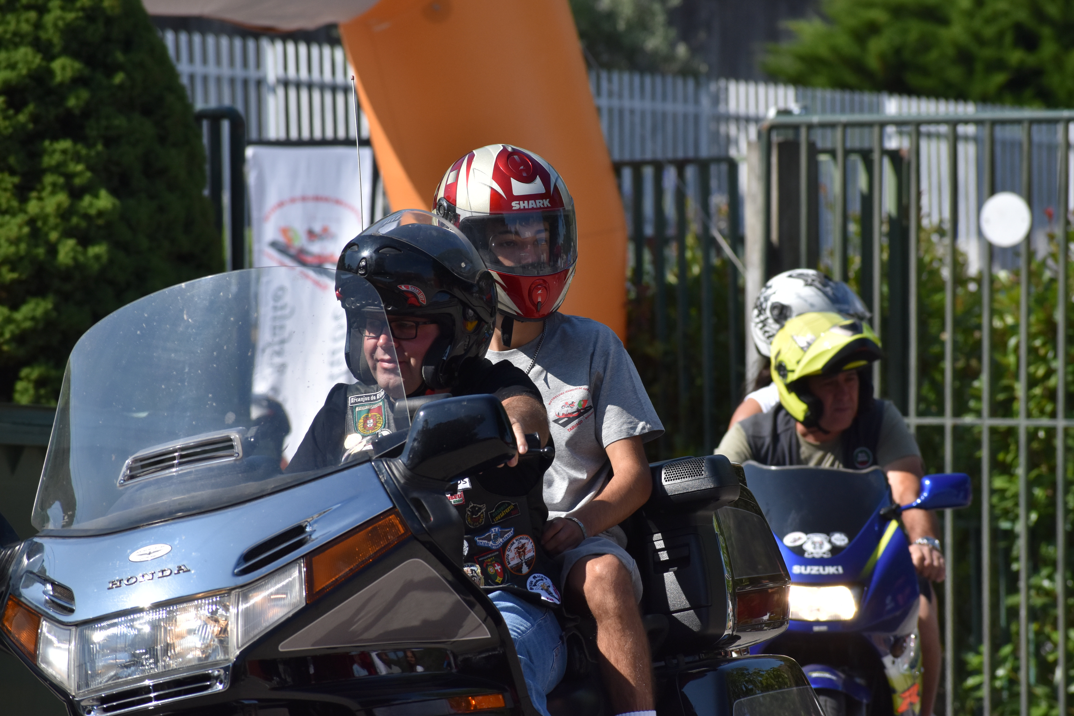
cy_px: 358
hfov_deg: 7.8
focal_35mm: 262
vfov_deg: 5.2
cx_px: 537
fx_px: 7831
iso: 400
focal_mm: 175
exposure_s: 1/2000
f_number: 8
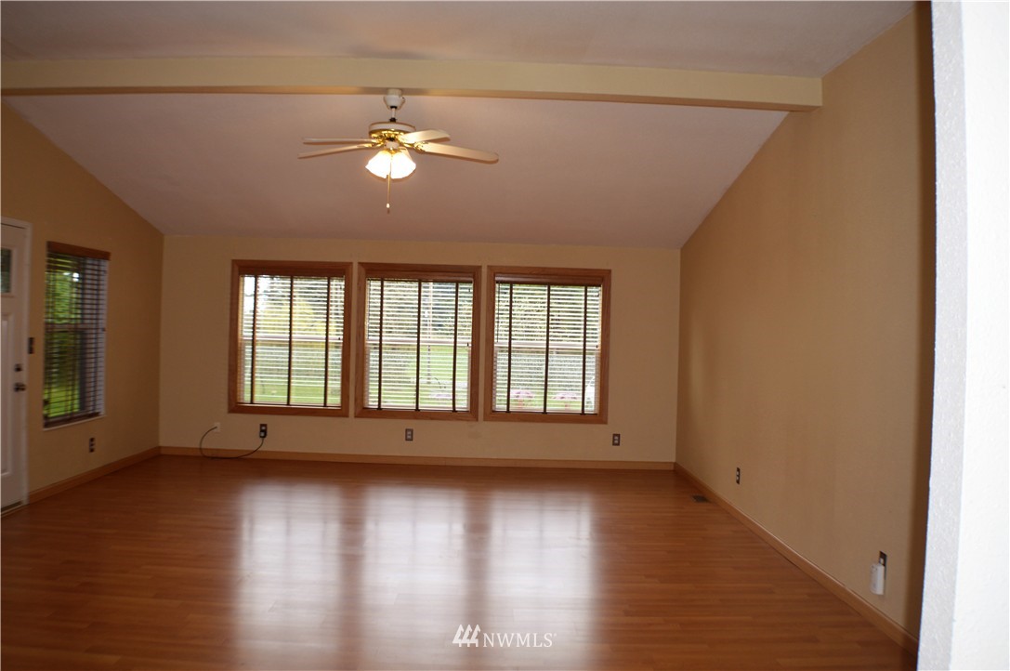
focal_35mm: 42
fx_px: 1177
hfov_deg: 46.4
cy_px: 336
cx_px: 505
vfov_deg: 31.8
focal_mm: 28
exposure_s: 1/30
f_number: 4.2
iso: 140
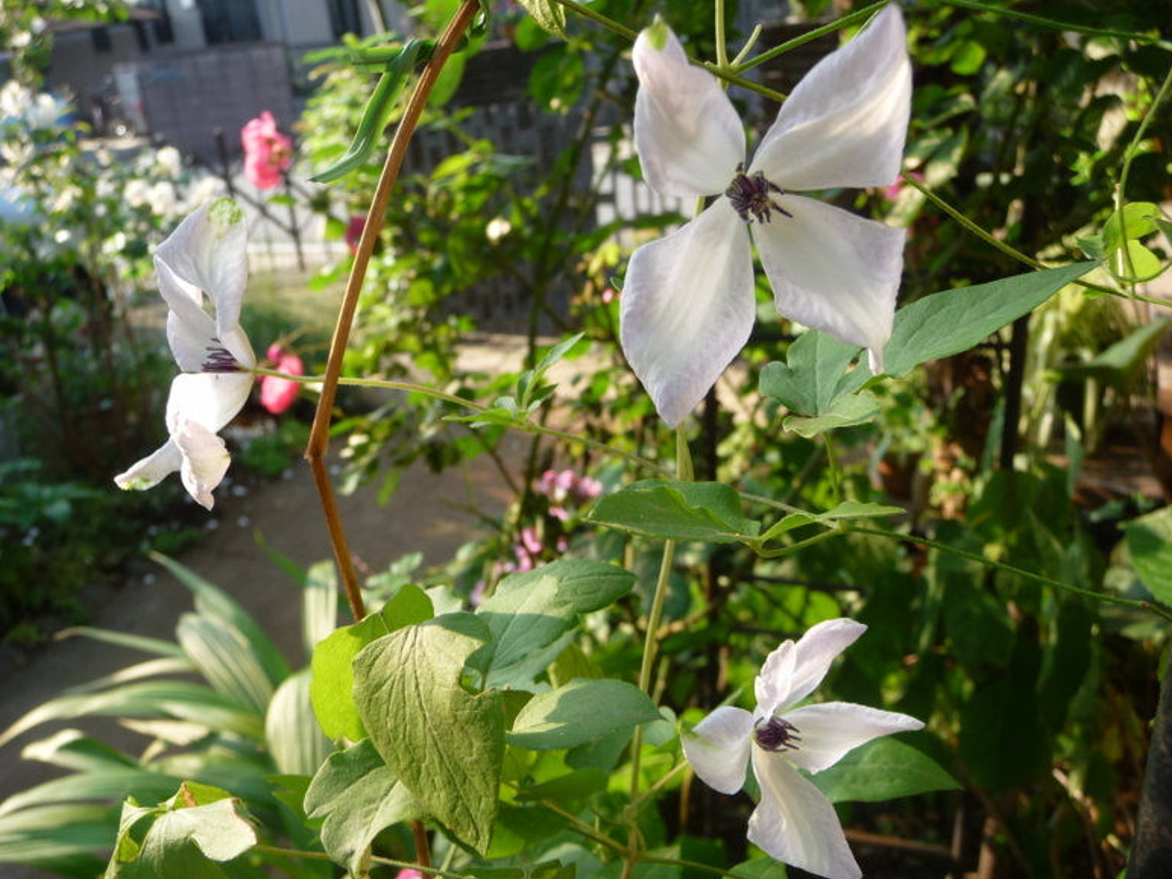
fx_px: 982
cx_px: 566
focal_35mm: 29
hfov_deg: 61.6
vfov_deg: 48.2
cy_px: 451
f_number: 3.3
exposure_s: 1/125
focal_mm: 4.7
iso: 100
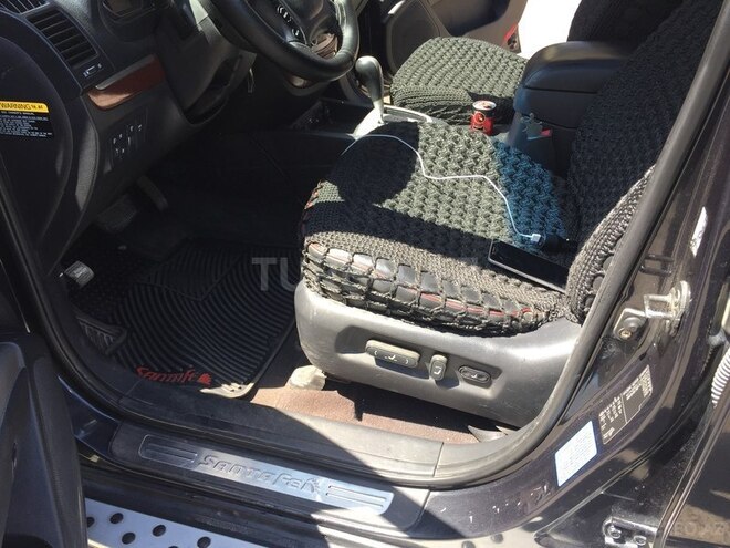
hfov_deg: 61.7
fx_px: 612
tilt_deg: -35.0
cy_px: 274
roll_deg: +1.5
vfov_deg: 48.2
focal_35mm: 29
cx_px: 365
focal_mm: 4.15
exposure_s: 1/227
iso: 32
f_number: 2.2
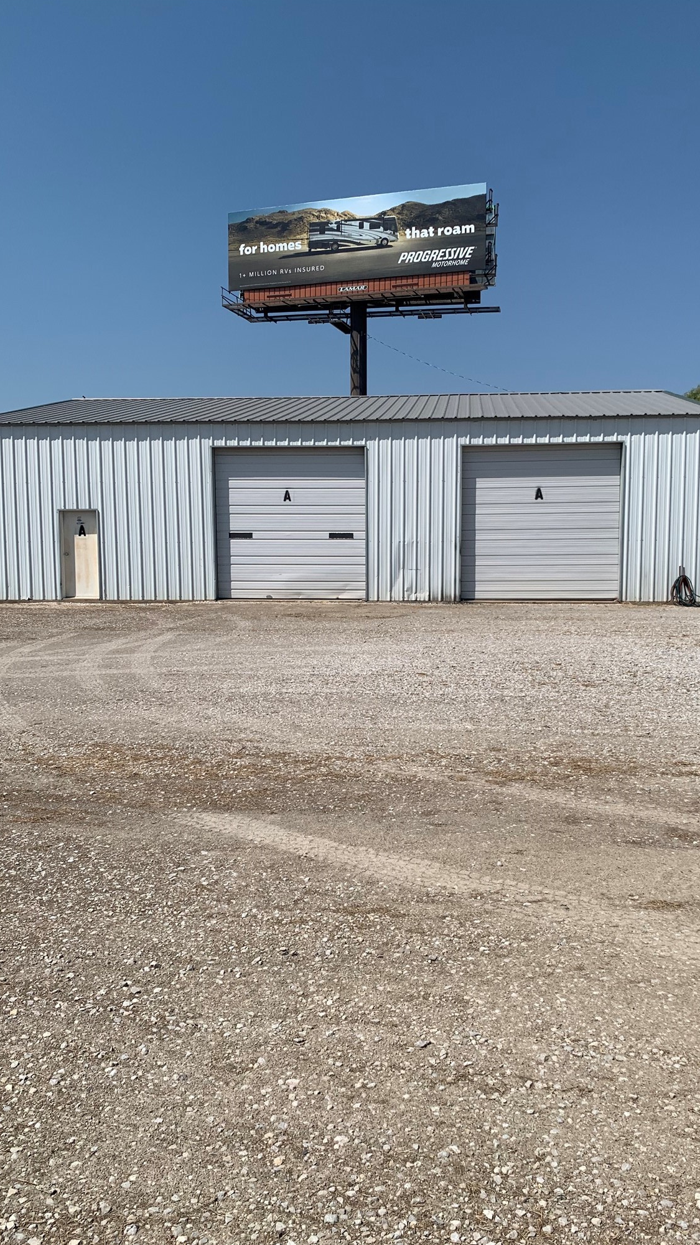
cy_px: 634
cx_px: 371
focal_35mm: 29
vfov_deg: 66.1
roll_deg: +0.4
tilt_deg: -3.9
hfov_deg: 40.2
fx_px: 957
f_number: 1.8
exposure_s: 1/4902
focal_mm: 4.25
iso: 25
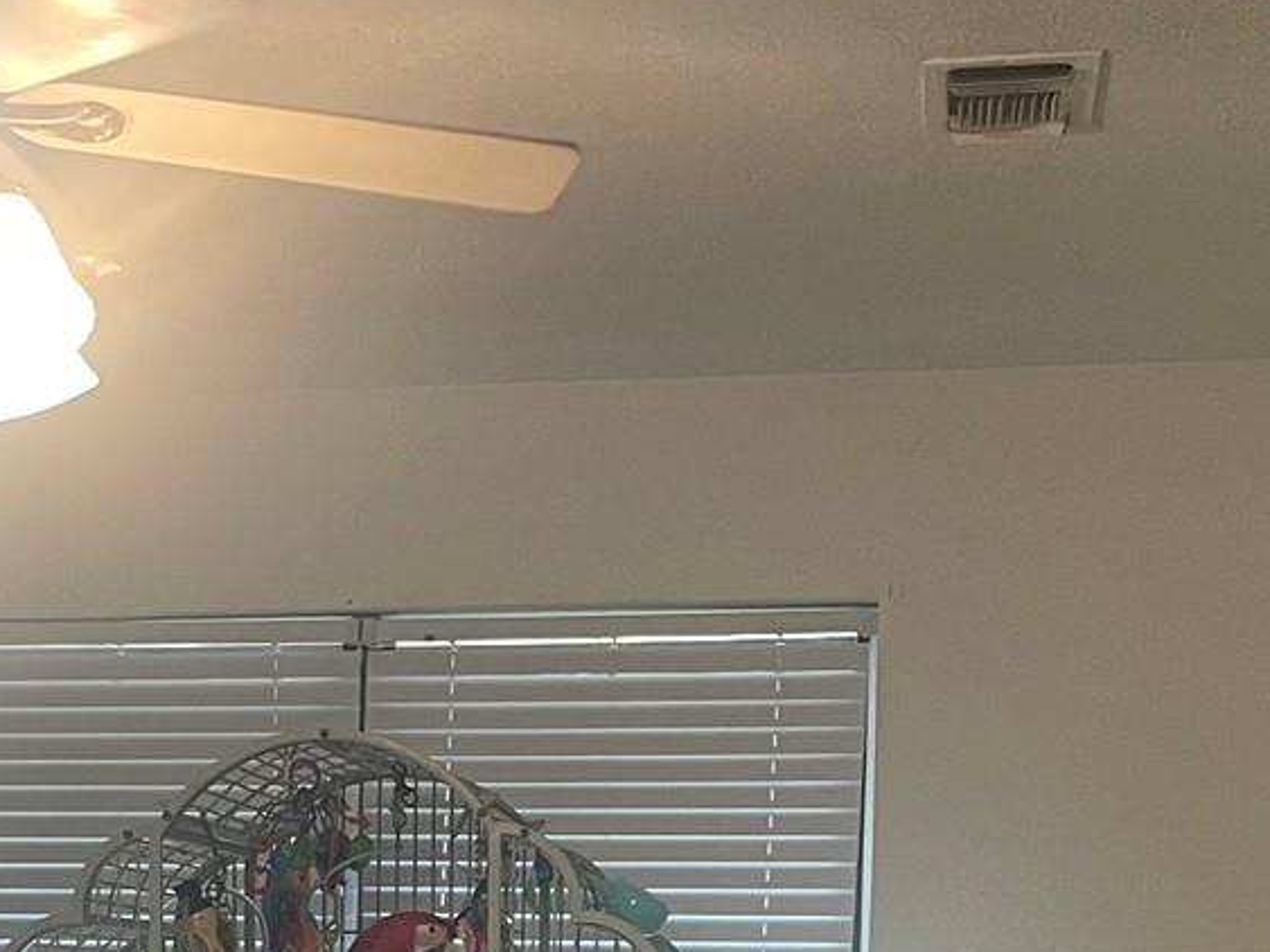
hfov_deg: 21.4
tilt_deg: -7.3
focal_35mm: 91
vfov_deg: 14.9
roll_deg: +0.0
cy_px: 1487
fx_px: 3338
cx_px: 316
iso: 200
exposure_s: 1/60
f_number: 1.6
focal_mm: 5.1
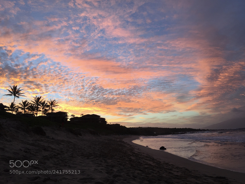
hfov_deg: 61.7
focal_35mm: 29
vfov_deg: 48.2
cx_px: 122
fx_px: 205
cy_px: 92
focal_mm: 4.15
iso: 32
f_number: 2.2
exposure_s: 1/120
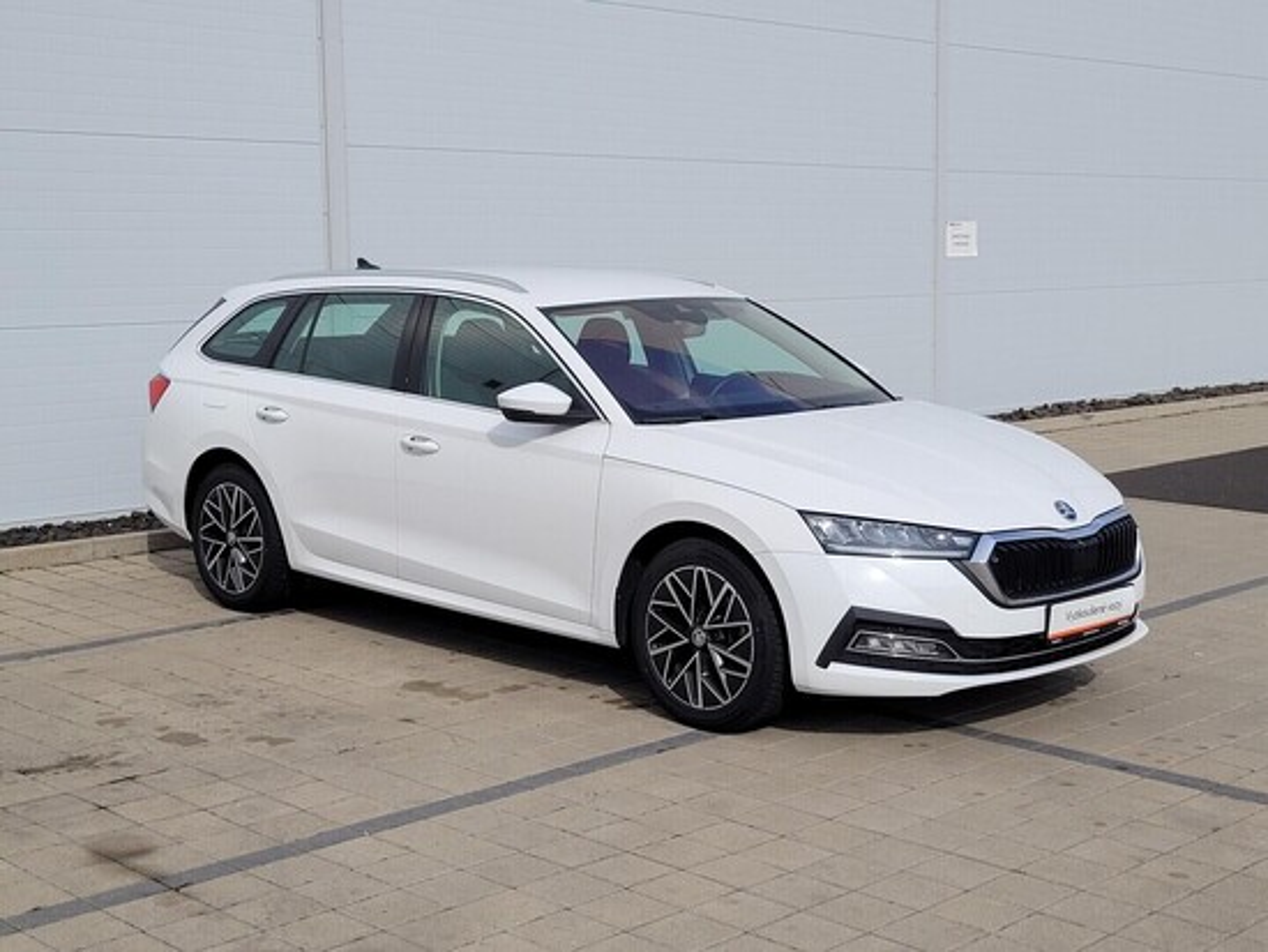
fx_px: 953
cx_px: 634
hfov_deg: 67.3
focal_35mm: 26
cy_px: 476
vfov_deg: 53.1
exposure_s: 1/3143
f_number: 1.8
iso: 40
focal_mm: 5.4
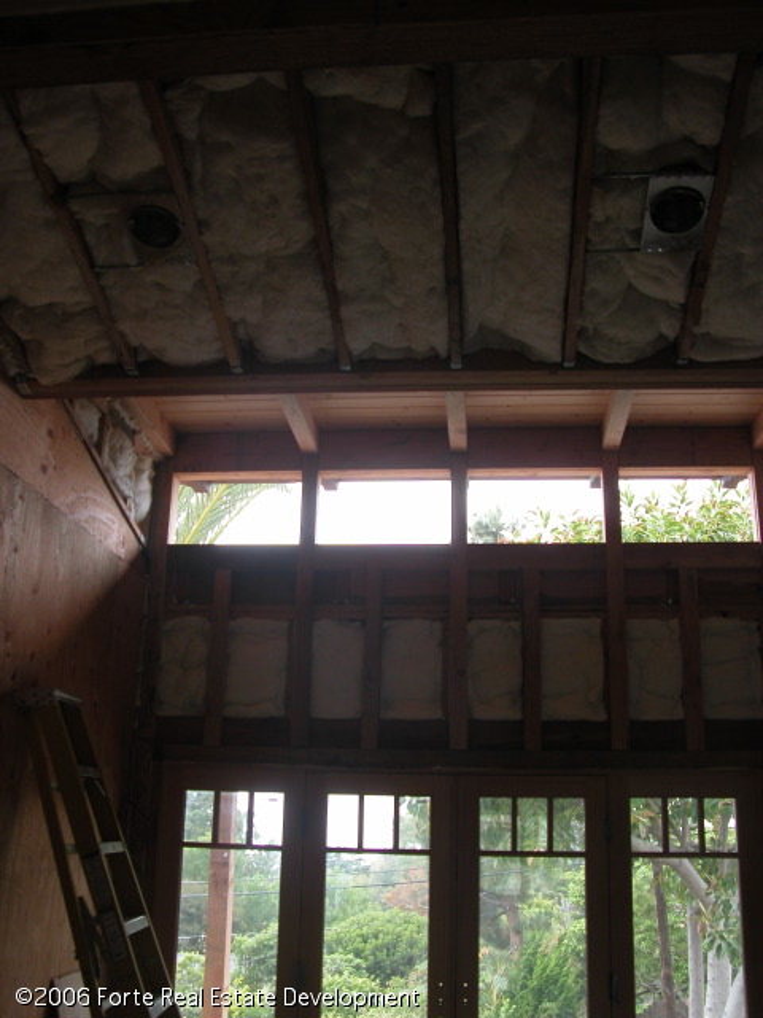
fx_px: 1029
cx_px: 382
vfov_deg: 52.6
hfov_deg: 40.7
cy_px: 509
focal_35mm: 35
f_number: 3.5
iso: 100
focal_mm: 8.9
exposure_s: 1/94.4
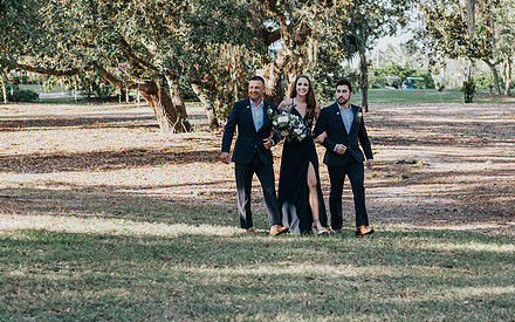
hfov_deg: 22.1
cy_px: 162
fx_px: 1319
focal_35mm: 94
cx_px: 276
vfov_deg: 13.9
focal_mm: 70
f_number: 4
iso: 100
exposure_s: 1/125
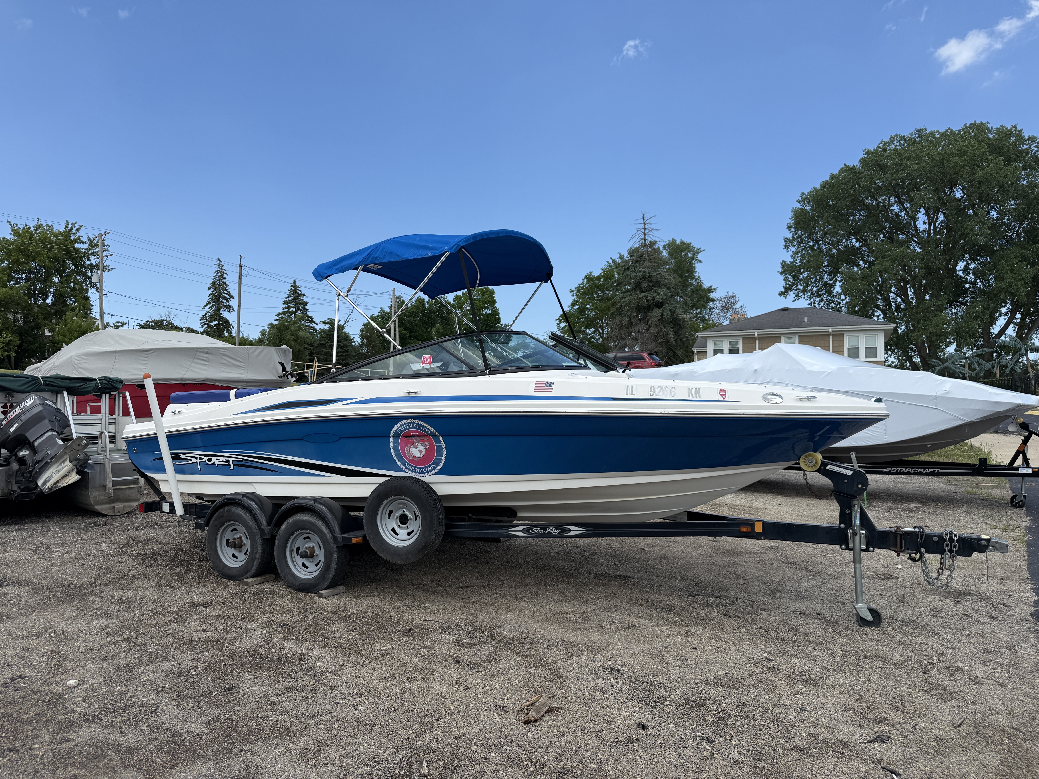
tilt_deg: +0.8
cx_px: 520
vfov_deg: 56.8
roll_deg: +0.1
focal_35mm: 24
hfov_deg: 71.6
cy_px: 390
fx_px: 720
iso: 80
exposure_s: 1/3425
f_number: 1.78
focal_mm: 6.76
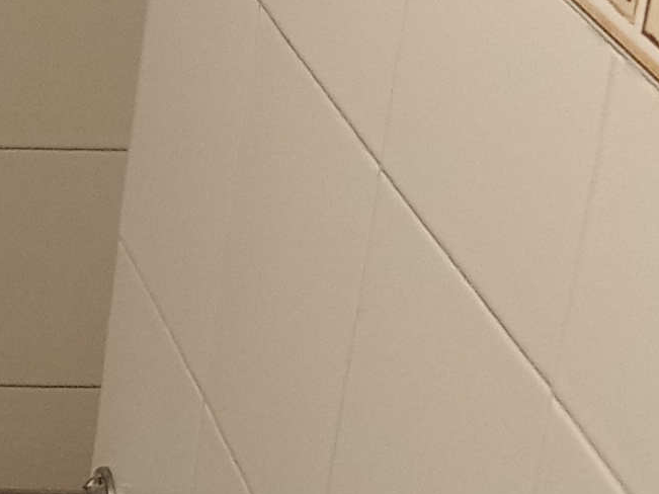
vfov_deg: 8.3
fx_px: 3407
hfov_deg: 10.6
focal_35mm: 179
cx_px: -393
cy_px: 313
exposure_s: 1/30
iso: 196
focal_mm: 3.37
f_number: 2.2
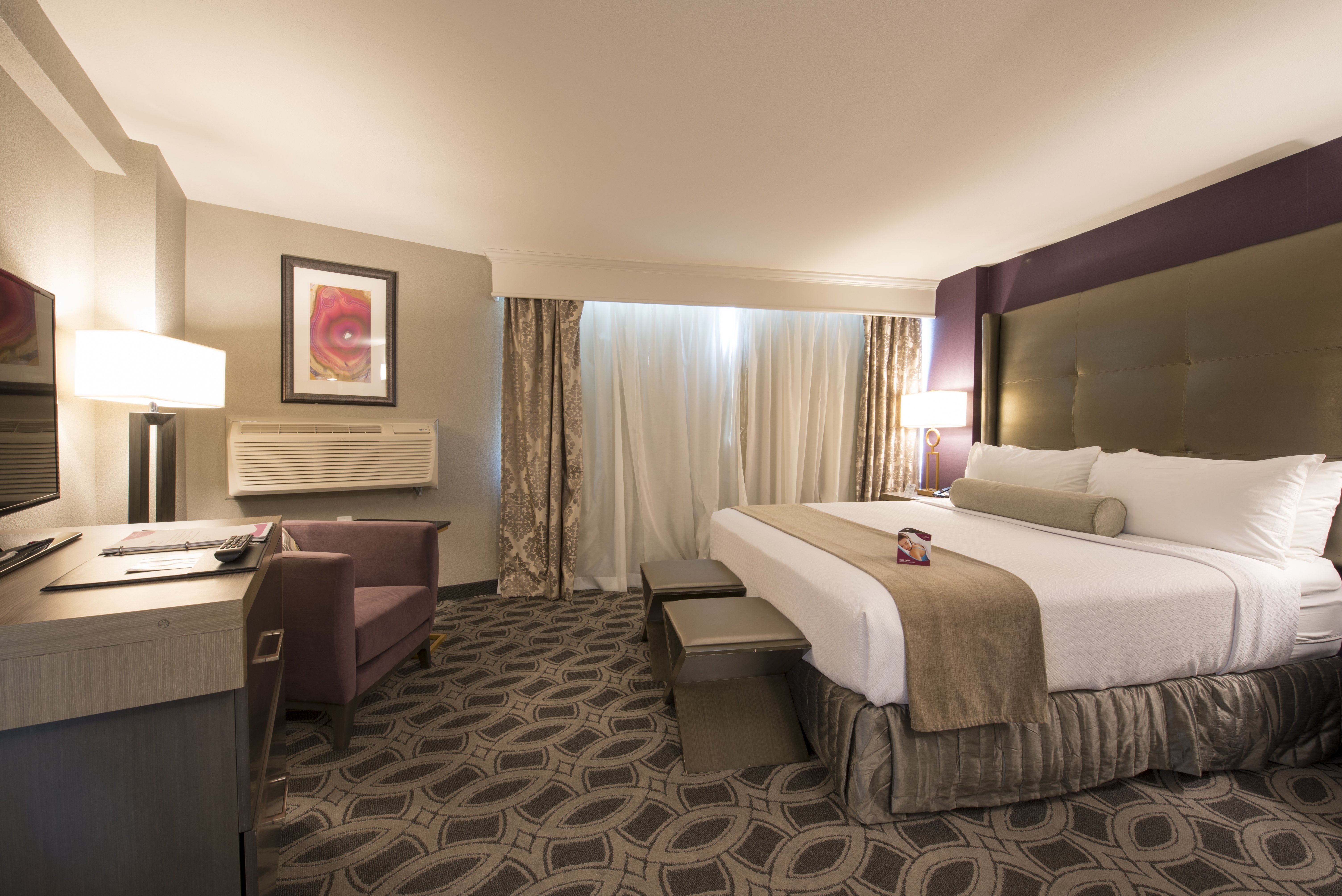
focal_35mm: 14
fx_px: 522
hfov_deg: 104.2
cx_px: 671
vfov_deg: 81.3
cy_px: 448
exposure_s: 10
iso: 100
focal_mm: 14
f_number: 16
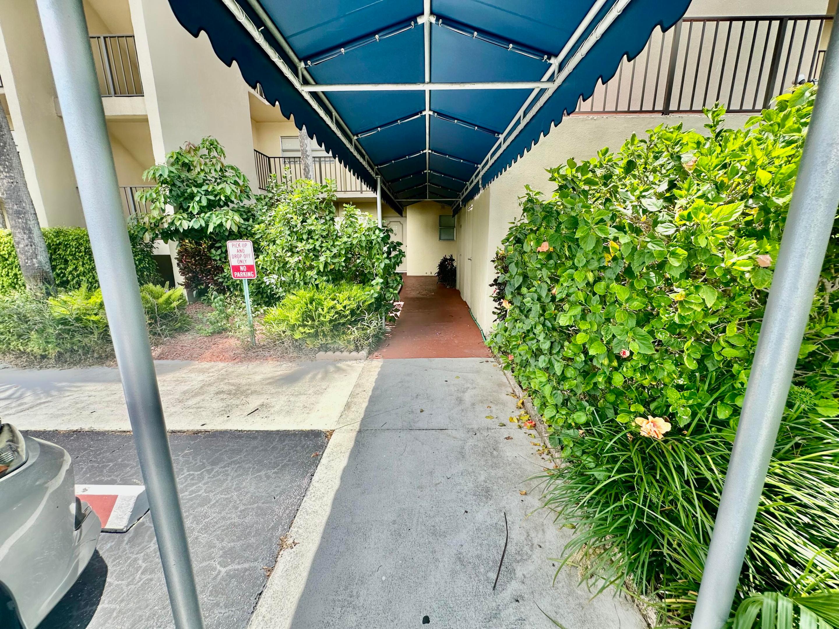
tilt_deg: -12.1
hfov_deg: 102.1
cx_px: 420
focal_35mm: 14
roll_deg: +0.2
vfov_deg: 85.7
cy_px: 314
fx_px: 339
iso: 40
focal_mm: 2.22
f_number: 2.2
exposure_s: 1/471
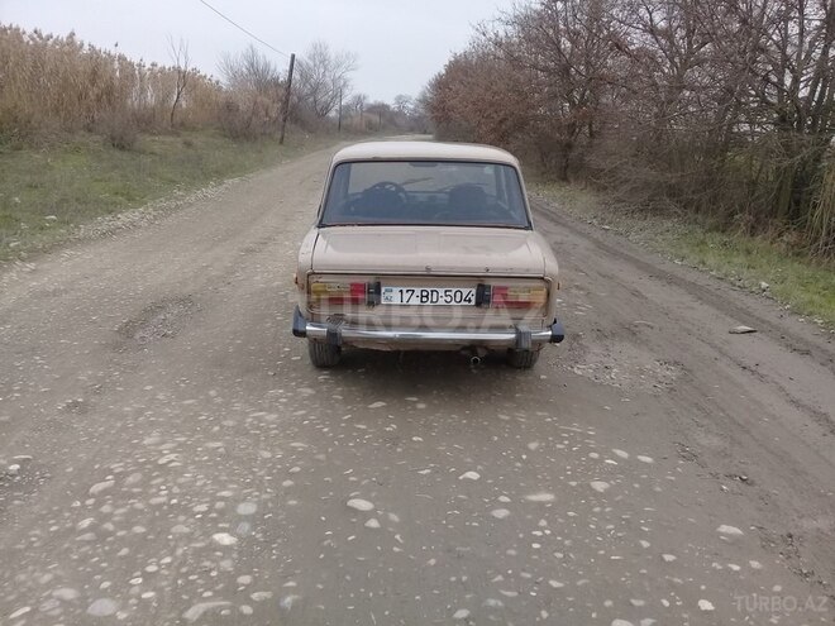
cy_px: 313
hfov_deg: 58.4
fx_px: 748
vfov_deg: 45.4
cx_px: 418
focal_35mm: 31
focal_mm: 3.3
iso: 50
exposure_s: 1/122
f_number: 2.2
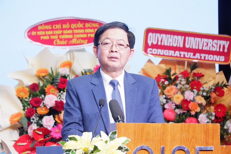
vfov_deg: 4.8
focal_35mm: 288
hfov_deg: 7.2
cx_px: 116
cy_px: 77
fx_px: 1849
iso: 3200
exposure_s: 1/105
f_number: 6.4
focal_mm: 192.9
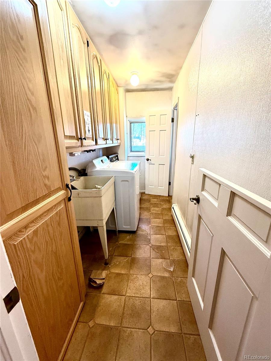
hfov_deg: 85.7
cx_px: 136
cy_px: 180
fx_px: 146
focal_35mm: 14
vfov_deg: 102.1
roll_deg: +0.6
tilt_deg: -14.0
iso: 250
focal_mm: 2.22
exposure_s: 1/60
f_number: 2.2
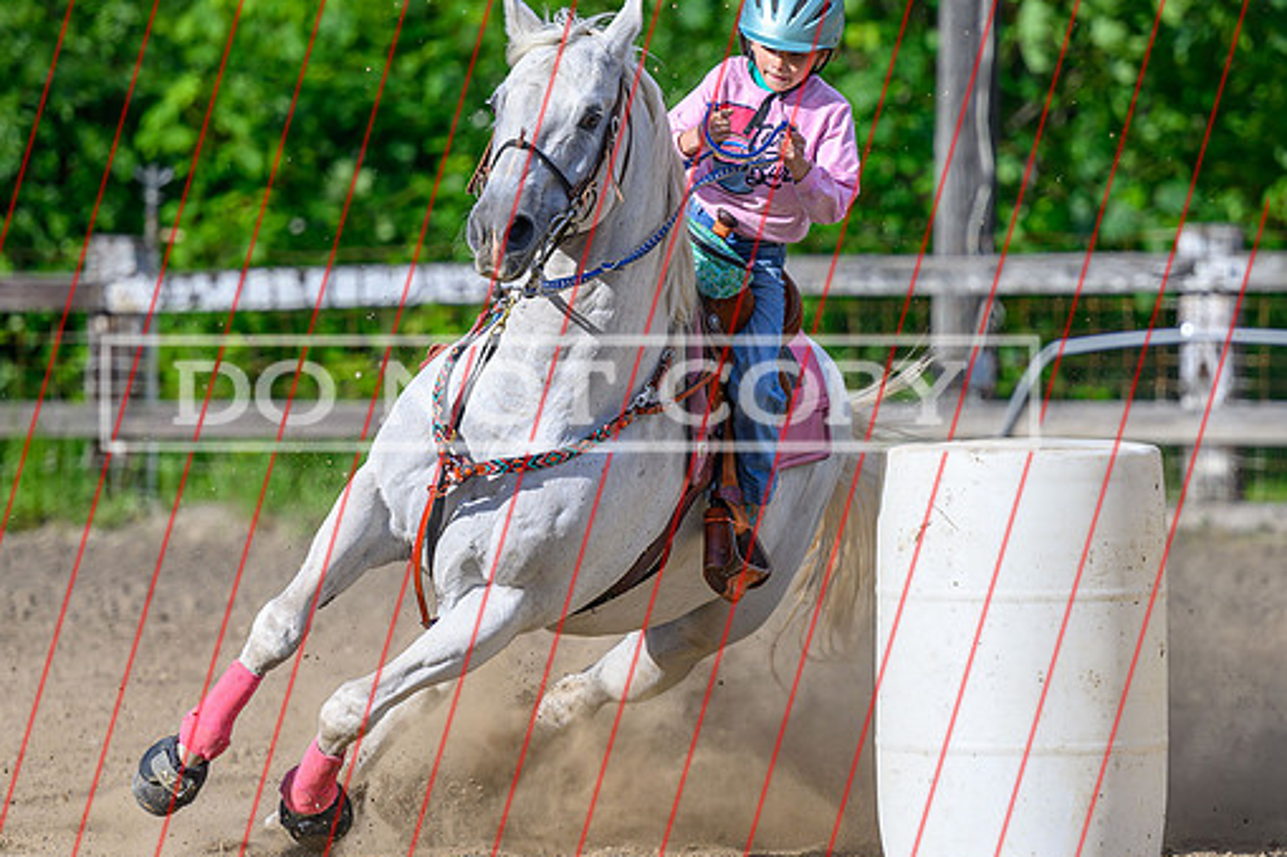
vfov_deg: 5.2
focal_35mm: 265
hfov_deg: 7.8
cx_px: 743
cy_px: 413
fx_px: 9470
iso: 220
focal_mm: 155
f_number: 2.8
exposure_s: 1/2500
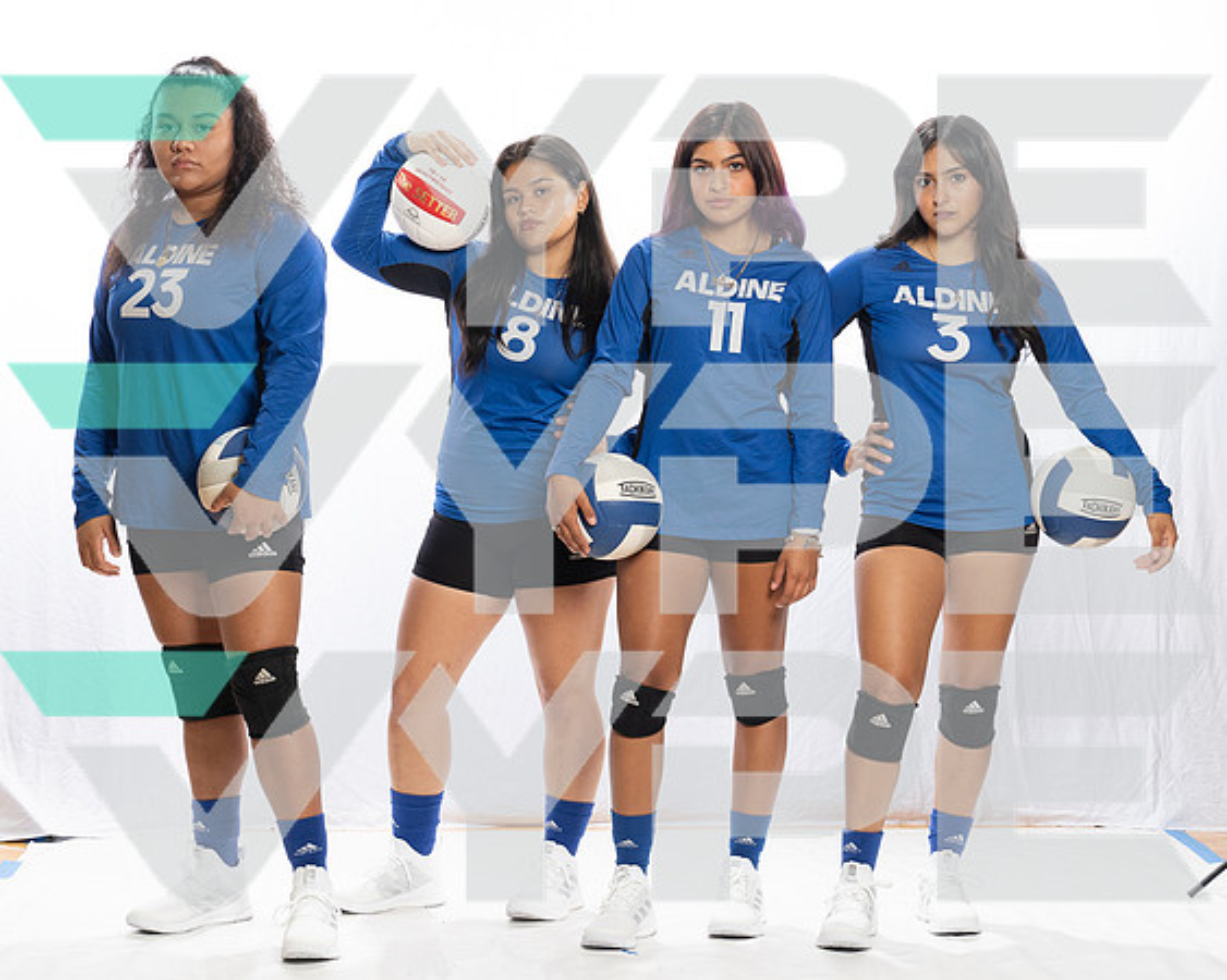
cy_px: 506
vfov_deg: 19.9
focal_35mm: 77
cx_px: 616
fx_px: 2789
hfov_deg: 24.8
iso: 1250
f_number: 8
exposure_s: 1/250
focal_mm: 61
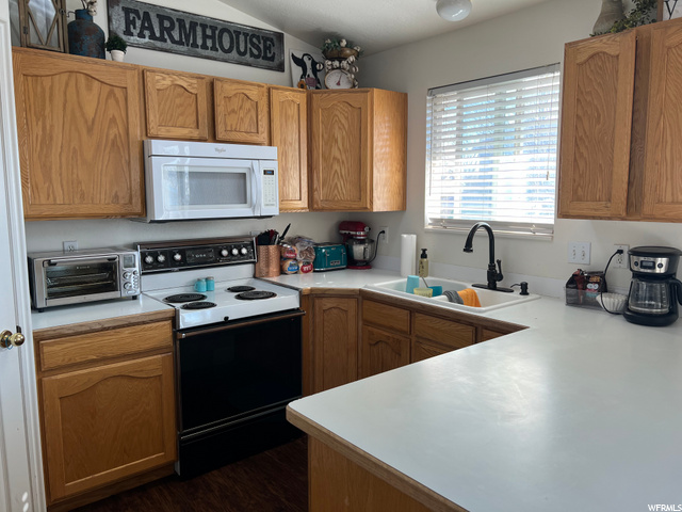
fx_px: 512
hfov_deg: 67.3
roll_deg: +0.2
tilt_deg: -7.1
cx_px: 341
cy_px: 256
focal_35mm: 26
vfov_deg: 53.1
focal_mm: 5.7
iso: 40
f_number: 1.5
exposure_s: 1/165
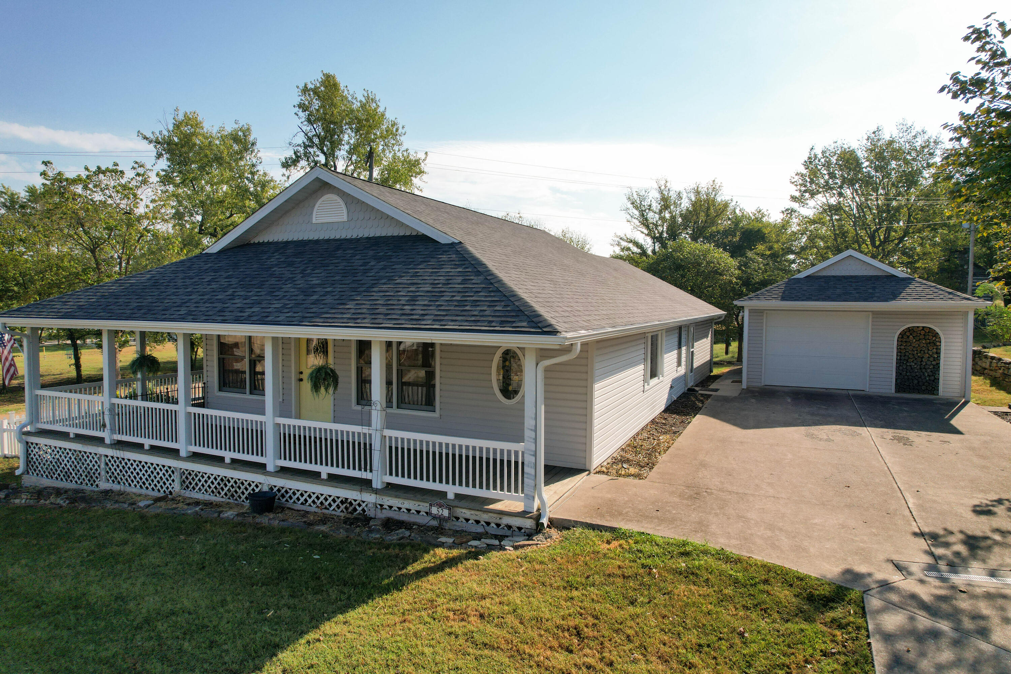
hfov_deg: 78.6
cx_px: 506
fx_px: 618
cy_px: 337
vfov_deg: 57.2
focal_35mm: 22
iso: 110
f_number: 2.8
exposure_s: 1/725
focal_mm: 8.38
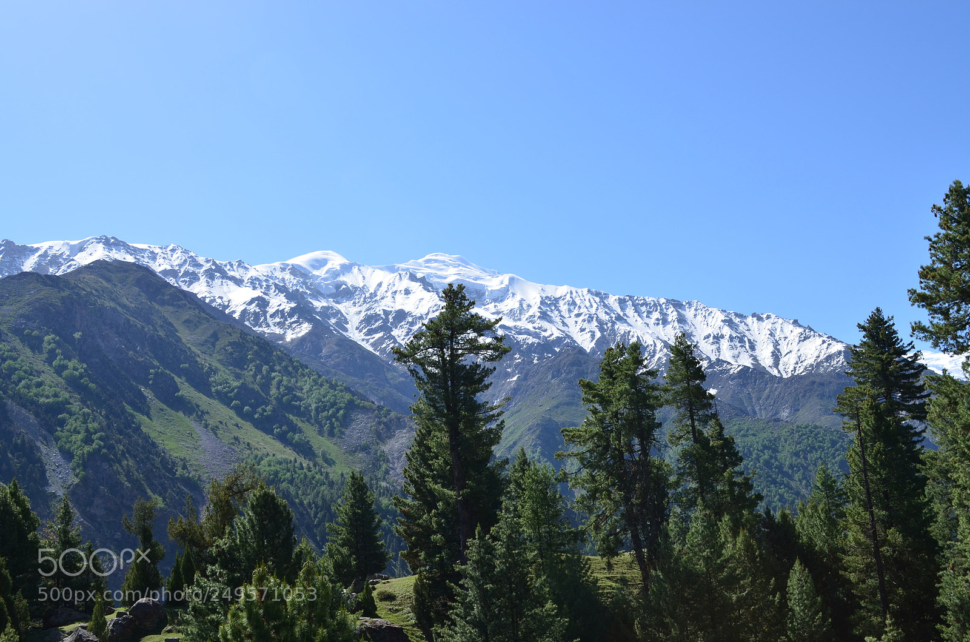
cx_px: 485
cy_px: 321
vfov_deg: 34.0
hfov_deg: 49.7
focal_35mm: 39
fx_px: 1048
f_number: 10
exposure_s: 1/250
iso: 200
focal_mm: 26
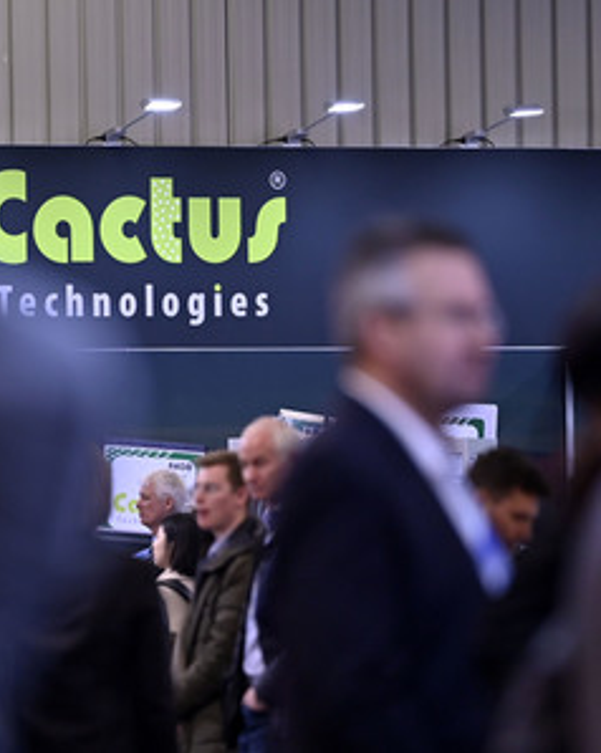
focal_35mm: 284
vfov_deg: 6.8
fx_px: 6321
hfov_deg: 5.4
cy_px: 376
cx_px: 120
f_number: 2.8
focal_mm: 200
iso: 500
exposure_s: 1/250
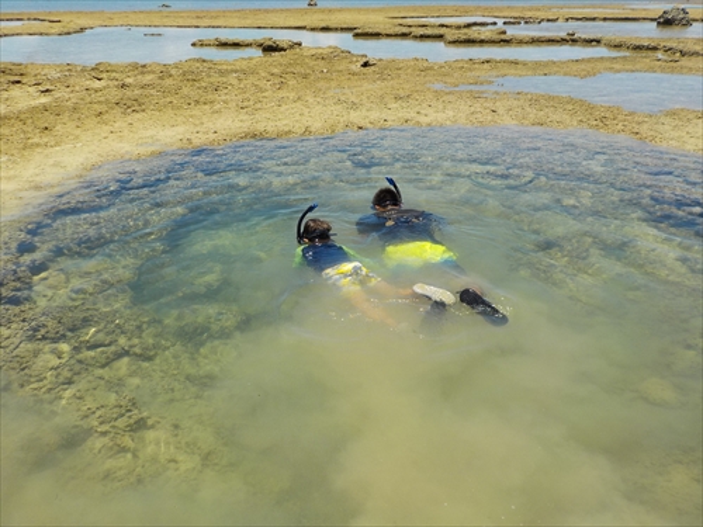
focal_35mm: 30
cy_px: 264
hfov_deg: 60.0
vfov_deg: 46.8
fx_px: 609
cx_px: 352
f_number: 3.3
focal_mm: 4.1
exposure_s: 1/1250
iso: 125
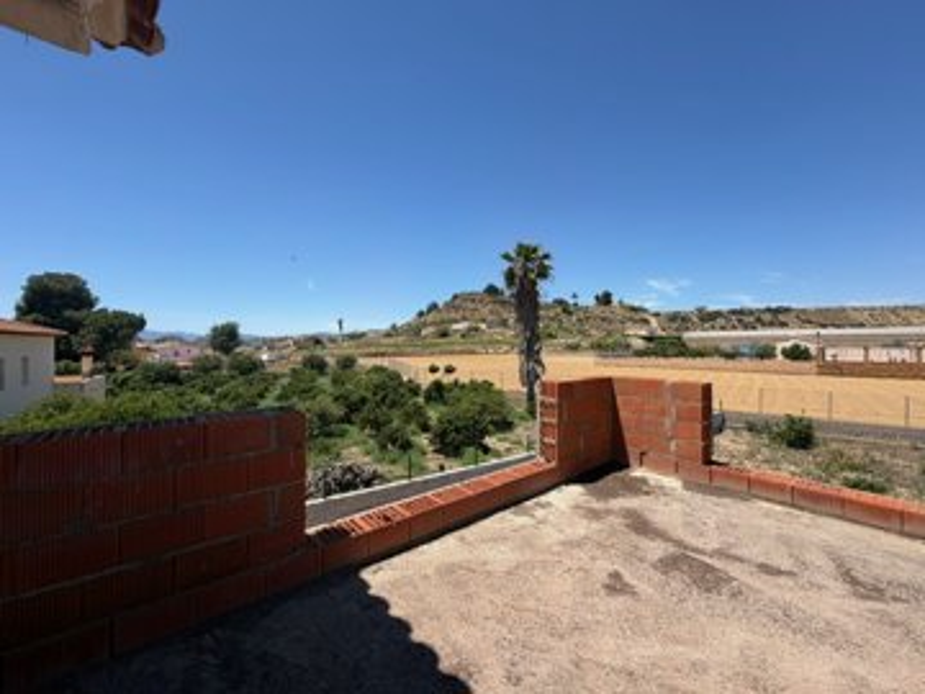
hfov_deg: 102.1
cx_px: 462
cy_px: 347
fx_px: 374
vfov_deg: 85.7
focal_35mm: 14
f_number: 2.2
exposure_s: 1/770
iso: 20
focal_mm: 2.22
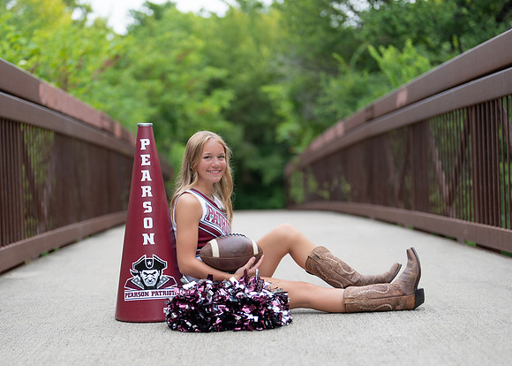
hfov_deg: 31.2
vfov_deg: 22.5
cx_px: 239
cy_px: 212
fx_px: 916
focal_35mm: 63
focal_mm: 50
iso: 100
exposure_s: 1/400
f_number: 1.2
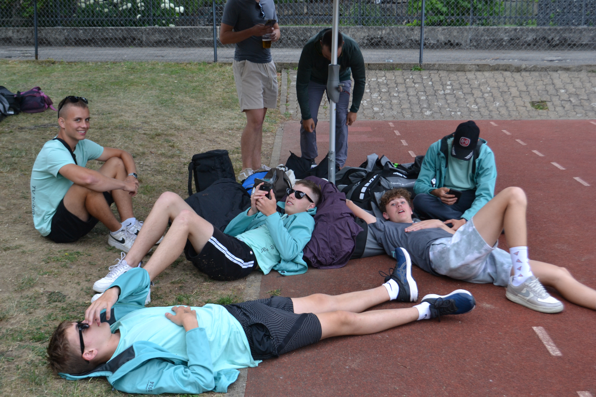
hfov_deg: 43.6
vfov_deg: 29.9
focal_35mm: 45
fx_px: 745
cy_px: 198
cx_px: 298
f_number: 5.6
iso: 360
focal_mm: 30
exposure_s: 1/125
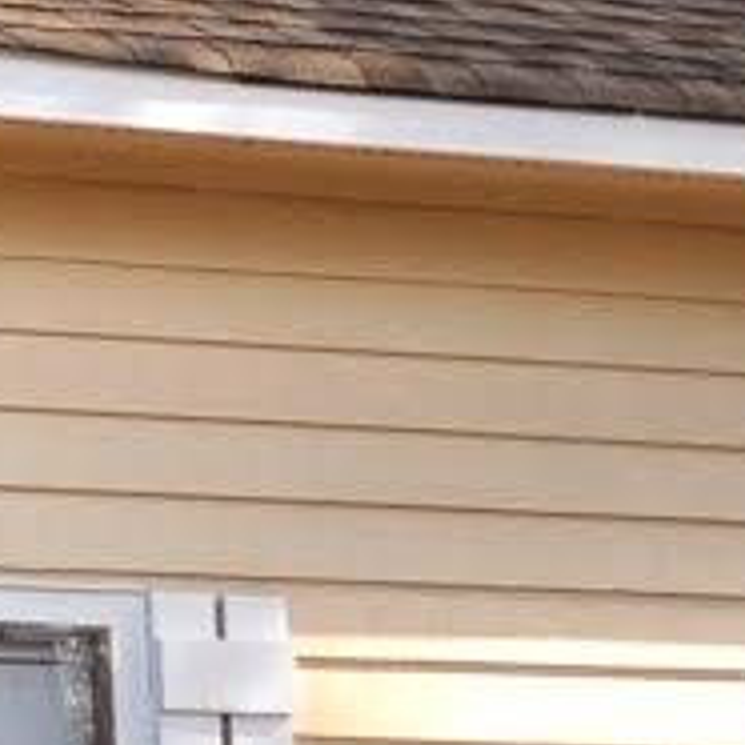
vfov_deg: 6.9
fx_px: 6160
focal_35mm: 253
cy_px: 0
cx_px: -1118
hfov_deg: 6.5
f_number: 4
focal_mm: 18
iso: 250
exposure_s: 1/800
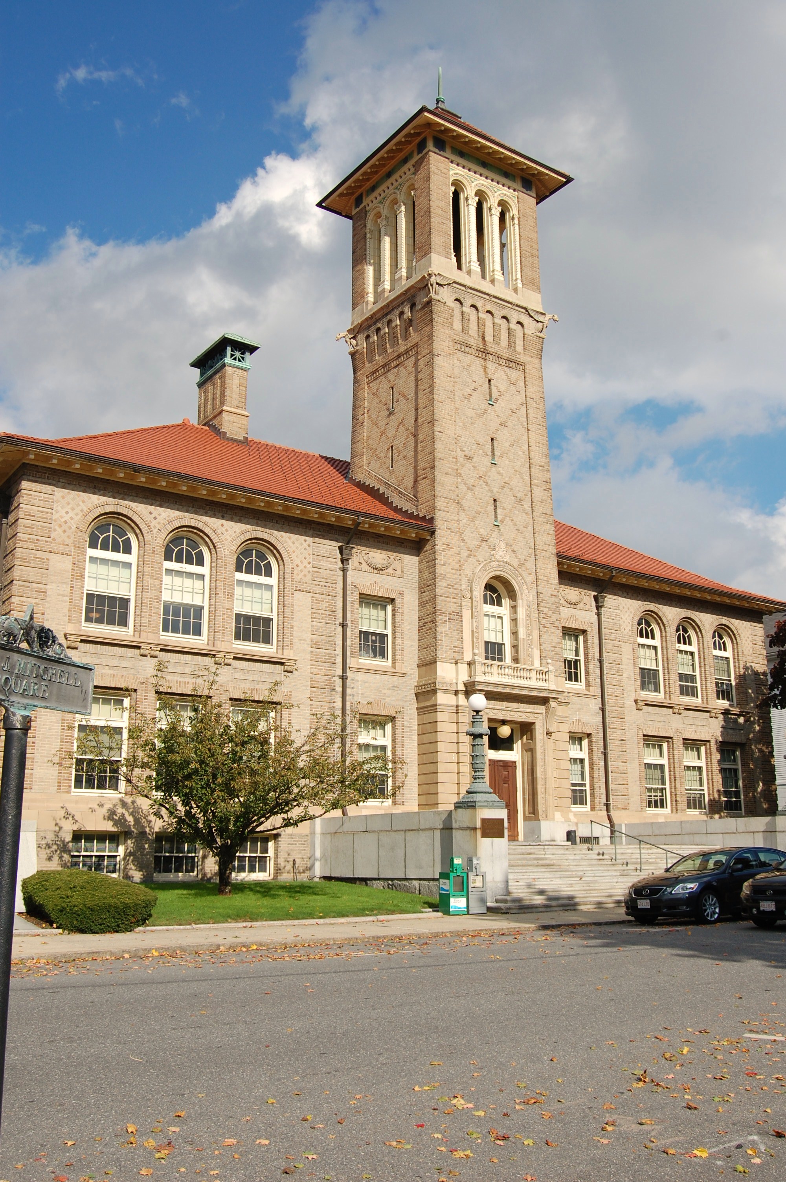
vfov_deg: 57.3
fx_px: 1083
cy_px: 591
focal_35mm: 33
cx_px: 393
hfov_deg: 39.9
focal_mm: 22
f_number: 10
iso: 200
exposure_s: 1/400
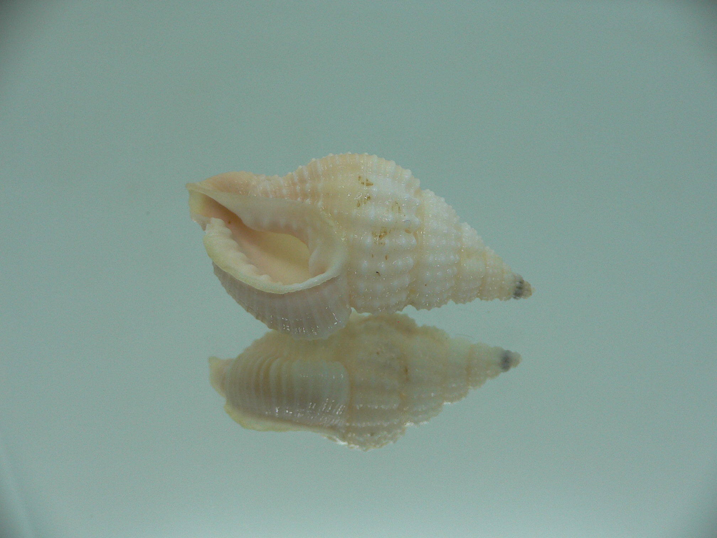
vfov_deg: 40.7
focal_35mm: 35
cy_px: 269
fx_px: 725
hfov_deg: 52.6
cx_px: 358
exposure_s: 1/60
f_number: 2.8
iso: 80
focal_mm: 4.6
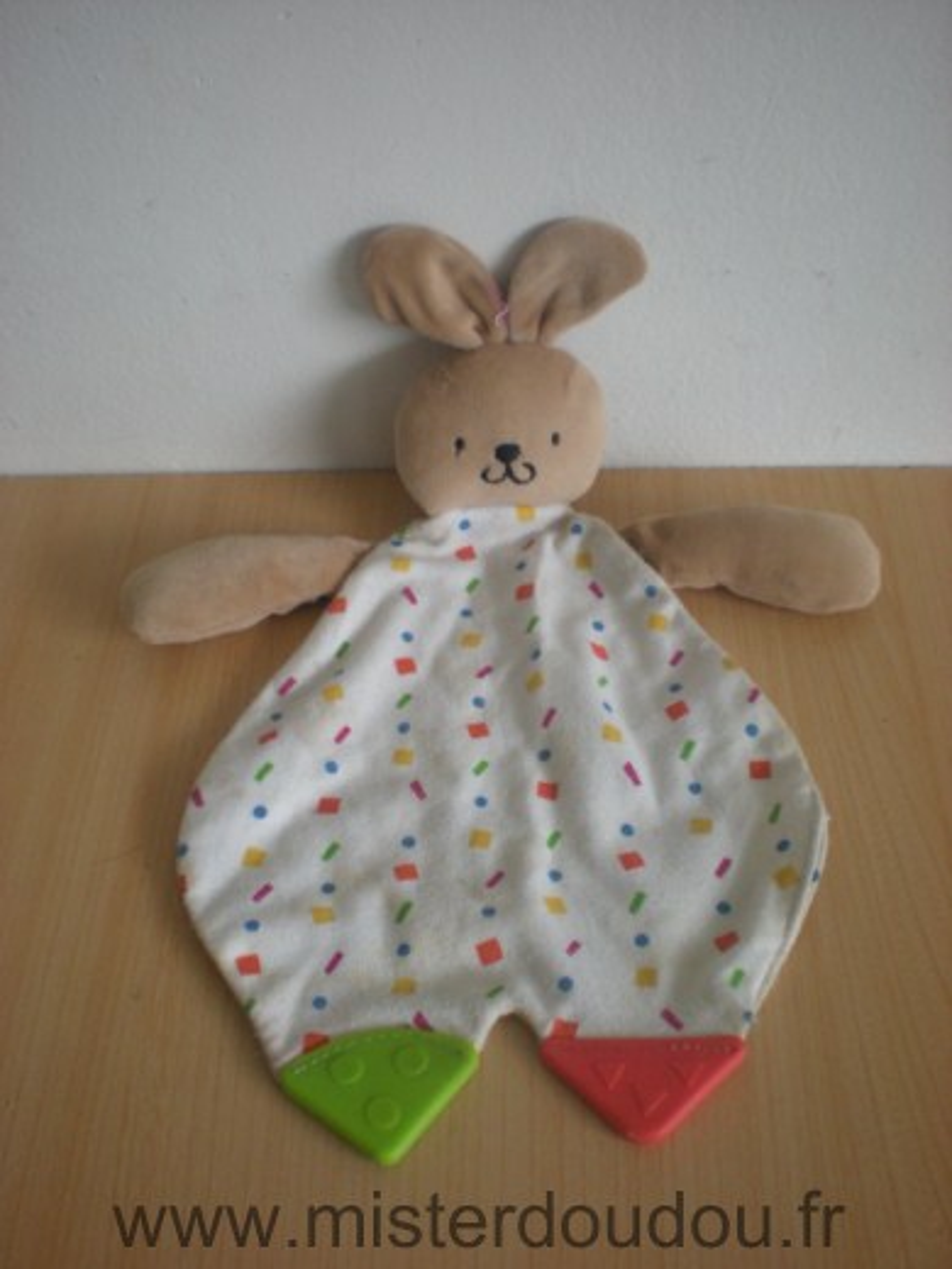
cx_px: 476
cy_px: 634
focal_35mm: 38
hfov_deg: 37.7
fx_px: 1393
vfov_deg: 49.0
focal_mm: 6.3
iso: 186
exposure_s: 1/59.8
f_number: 3.1
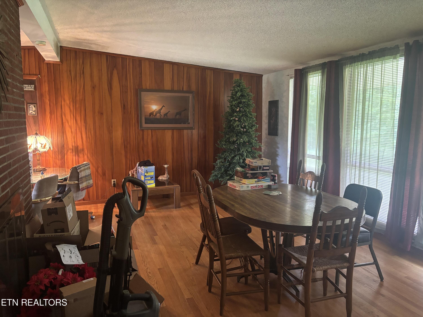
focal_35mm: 26
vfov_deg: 53.1
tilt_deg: -5.9
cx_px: 212
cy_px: 158
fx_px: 318
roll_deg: +0.1
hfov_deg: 67.3
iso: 640
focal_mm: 5.96
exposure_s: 1/40
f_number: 1.6
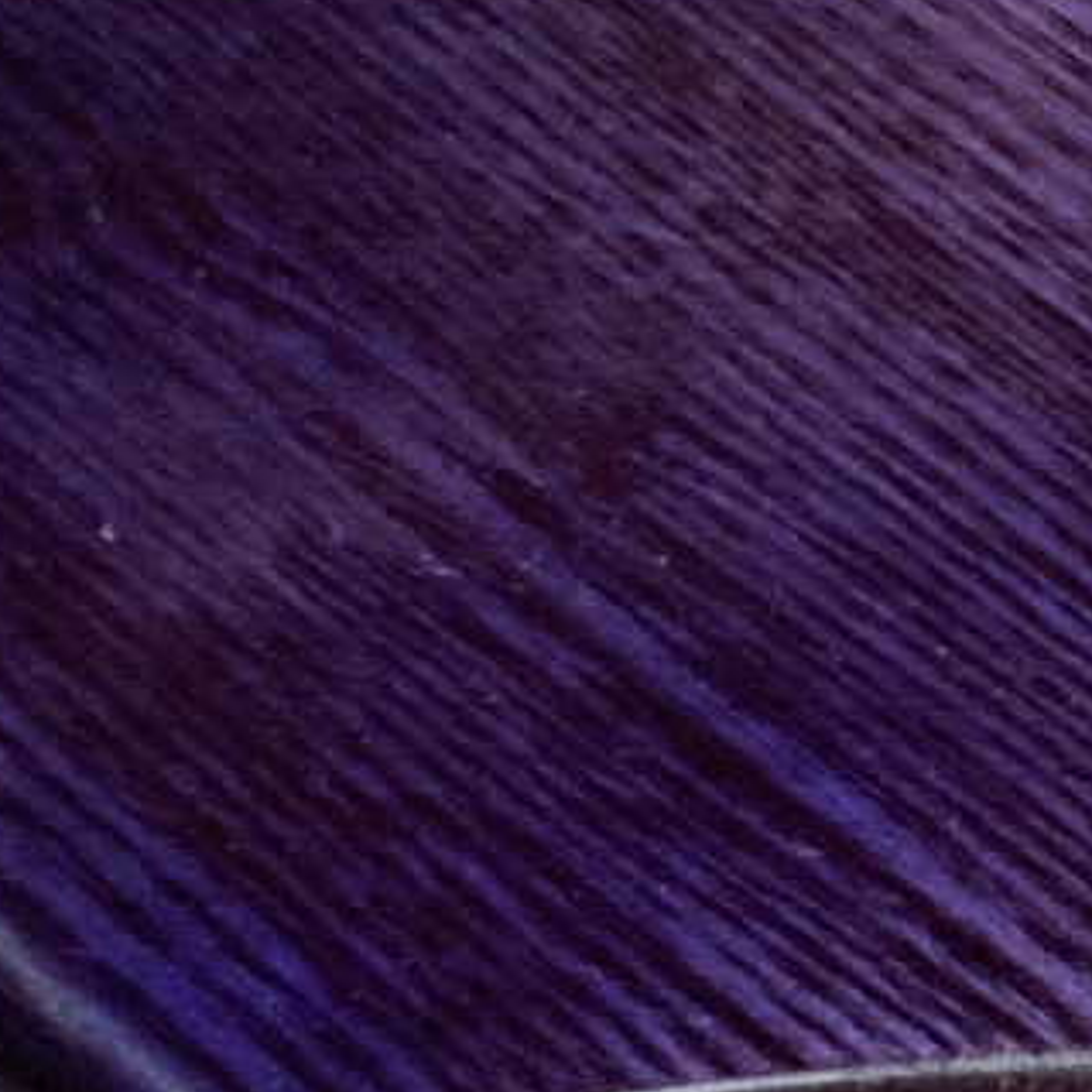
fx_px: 7352
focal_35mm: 206
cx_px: 3399
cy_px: 1154
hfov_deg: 7.4
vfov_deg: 8.4
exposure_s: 1/62
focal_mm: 3
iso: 64
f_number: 1.8
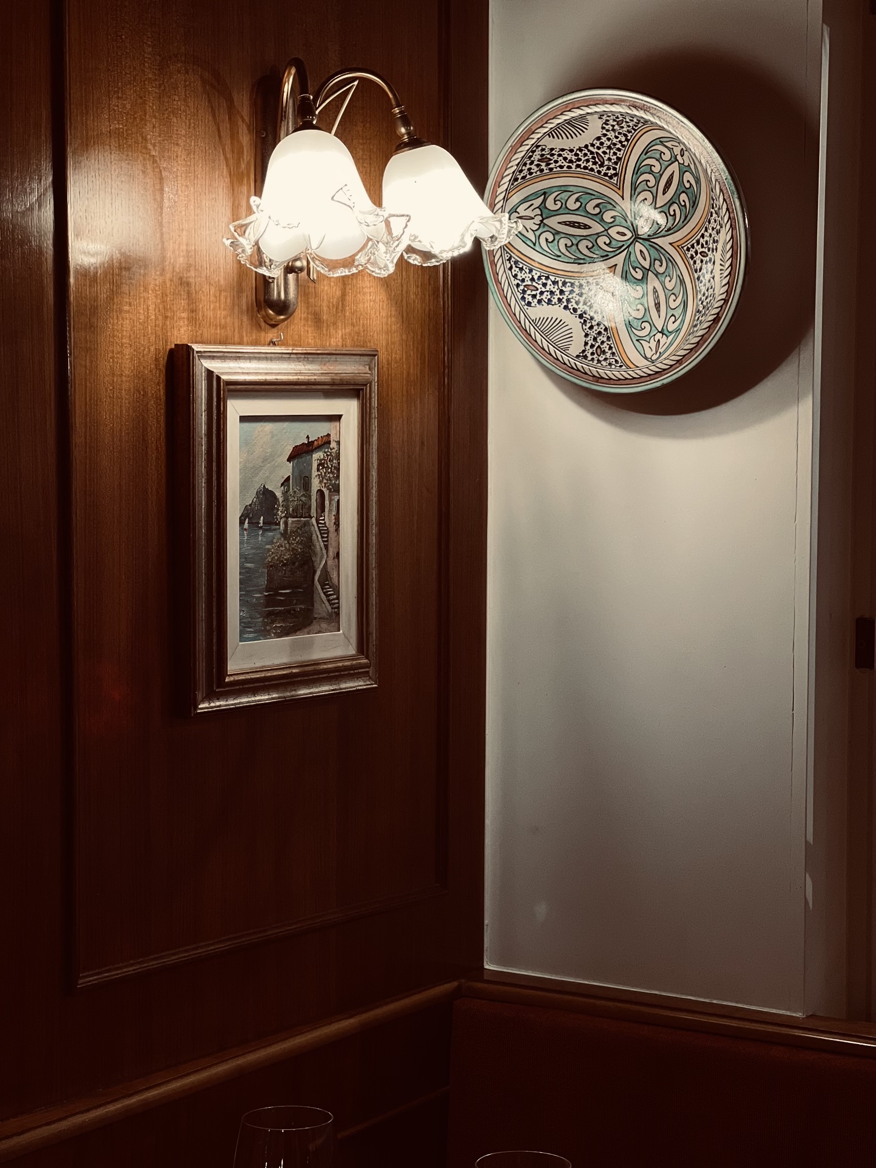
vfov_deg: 25.3
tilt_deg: -1.7
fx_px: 2598
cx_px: 438
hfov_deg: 19.1
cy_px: 584
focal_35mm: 77
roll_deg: +0.3
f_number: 2.8
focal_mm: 9
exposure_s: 1/33
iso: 160
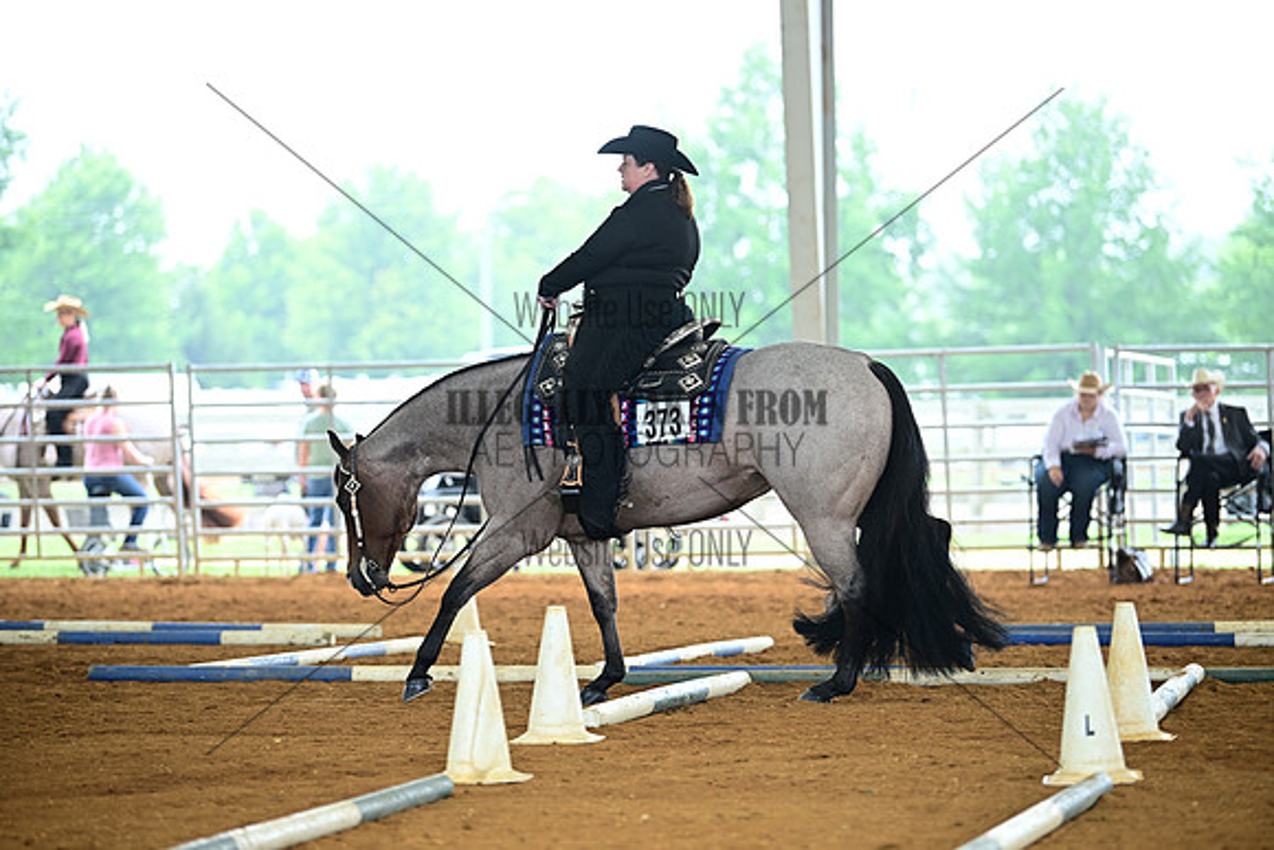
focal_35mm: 150
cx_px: 637
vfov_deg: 9.2
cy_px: 425
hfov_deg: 13.7
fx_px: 5309
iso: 500
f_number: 2.8
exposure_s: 1/309
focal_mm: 150
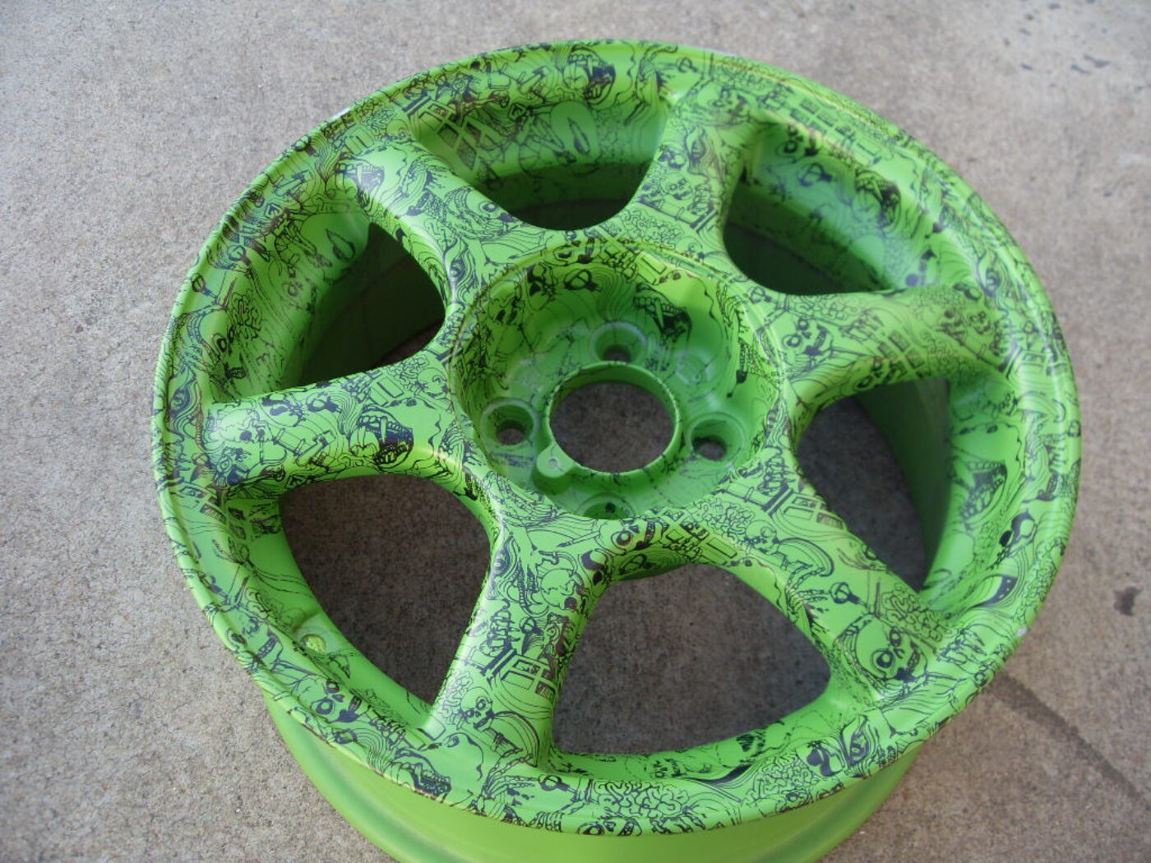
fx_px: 1164
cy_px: 432
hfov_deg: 52.6
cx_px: 576
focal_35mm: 35
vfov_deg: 40.7
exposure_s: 1/180
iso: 80
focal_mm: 6.3
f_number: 2.8
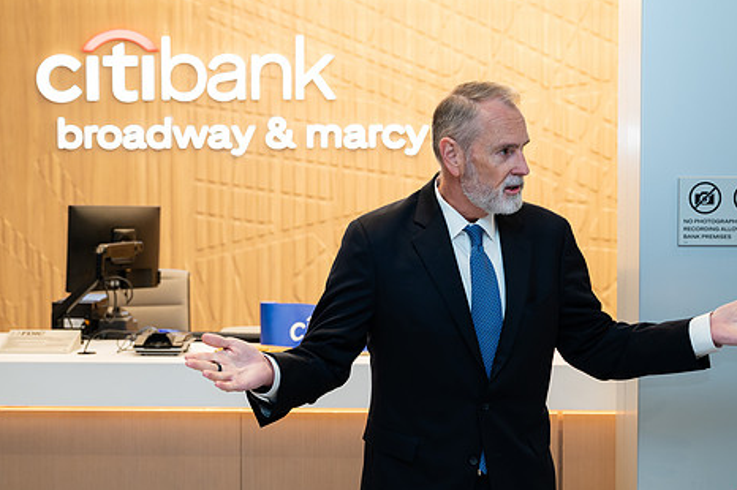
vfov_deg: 20.3
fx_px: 1371
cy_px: 259
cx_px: 373
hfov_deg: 30.1
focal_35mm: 67
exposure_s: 1/160
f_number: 4
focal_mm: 51
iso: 400
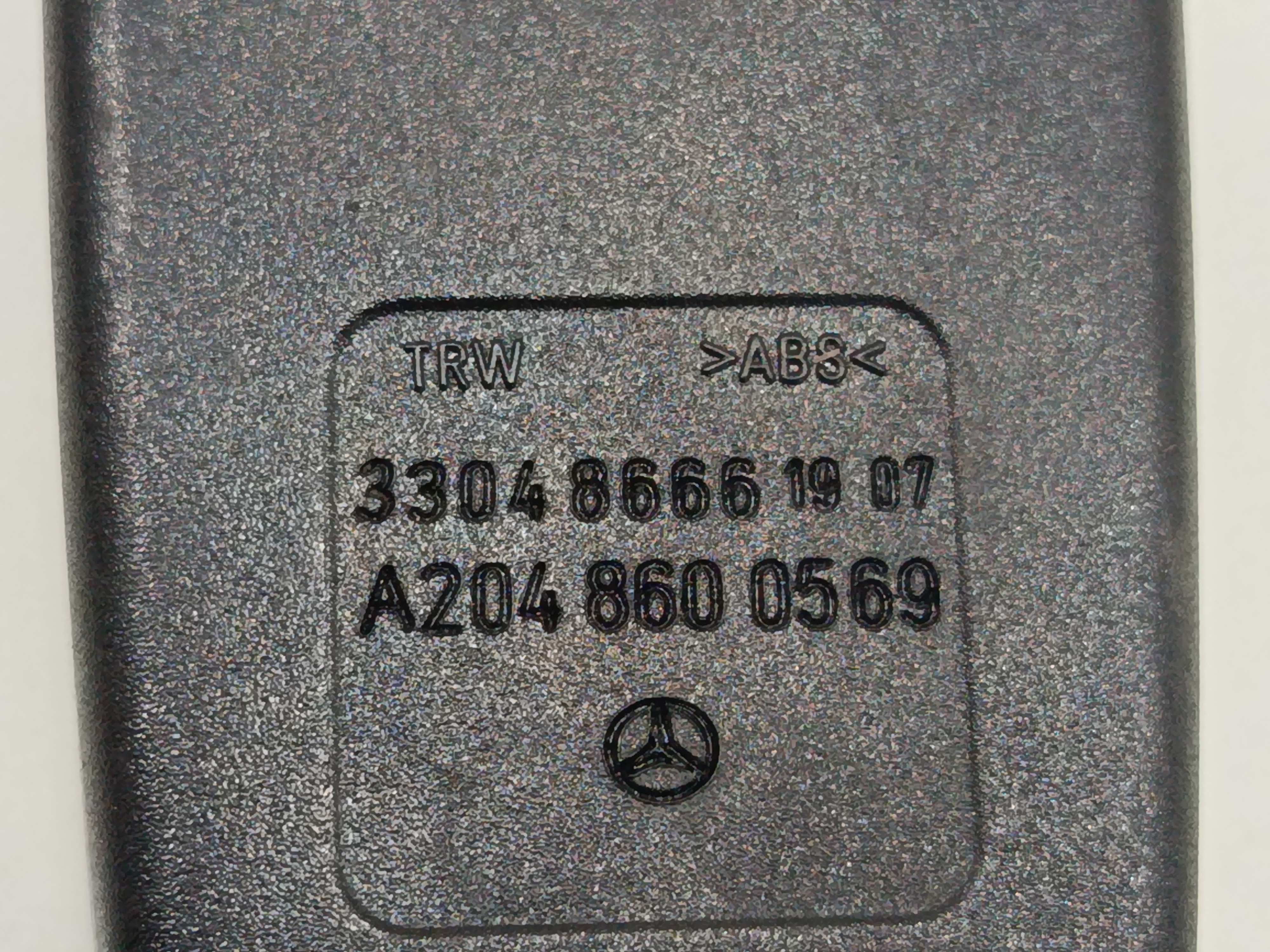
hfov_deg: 23.8
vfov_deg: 18.0
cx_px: 635
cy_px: 476
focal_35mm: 82
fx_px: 3008
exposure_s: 1/50
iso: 1015
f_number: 1.7
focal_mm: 5.24
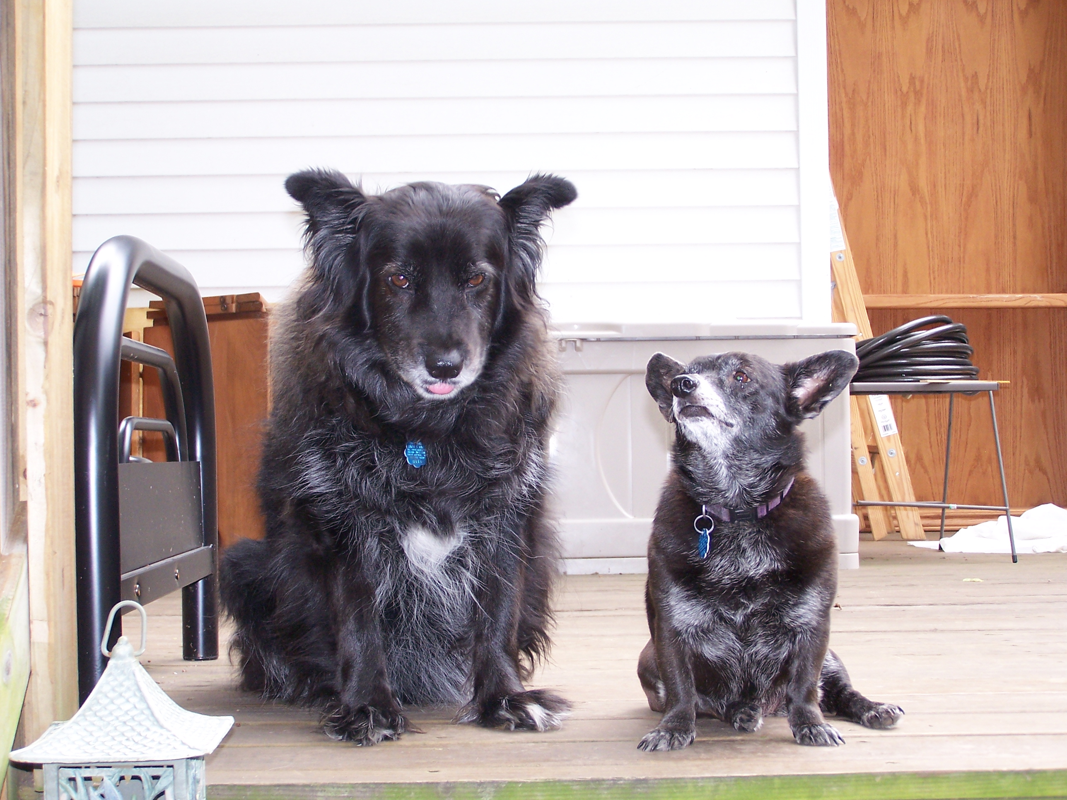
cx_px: 534
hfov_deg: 29.0
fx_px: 2065
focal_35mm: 67
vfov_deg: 21.9
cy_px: 400
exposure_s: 1/100
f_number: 3.2
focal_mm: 11.1
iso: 140
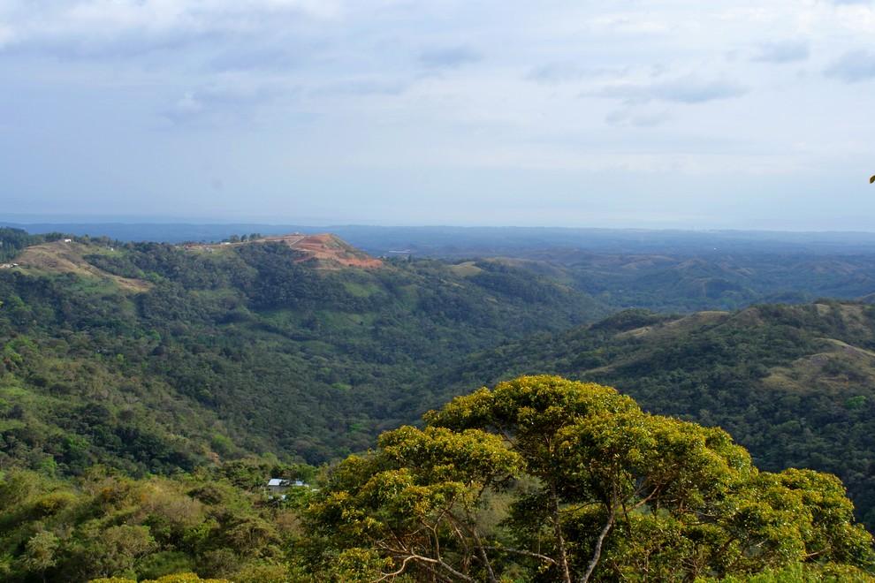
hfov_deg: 33.4
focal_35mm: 60
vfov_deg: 22.6
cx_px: 438
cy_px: 292
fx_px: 1458
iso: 100
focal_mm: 40
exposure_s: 1/80
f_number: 11
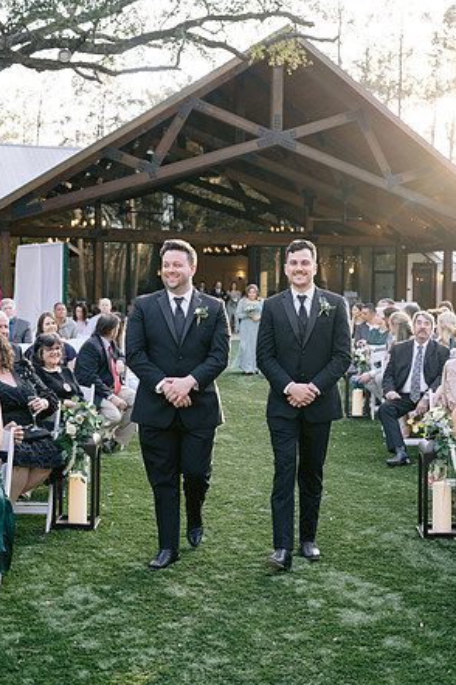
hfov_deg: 26.5
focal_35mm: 51
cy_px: 348
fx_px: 969
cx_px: 230
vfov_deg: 38.9
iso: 400
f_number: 4
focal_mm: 50
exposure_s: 1/200
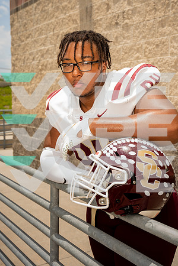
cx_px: 89
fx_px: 371
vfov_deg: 39.6
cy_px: 133
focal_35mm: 50
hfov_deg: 27.0
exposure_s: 1/200
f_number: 6.3
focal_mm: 50
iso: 50
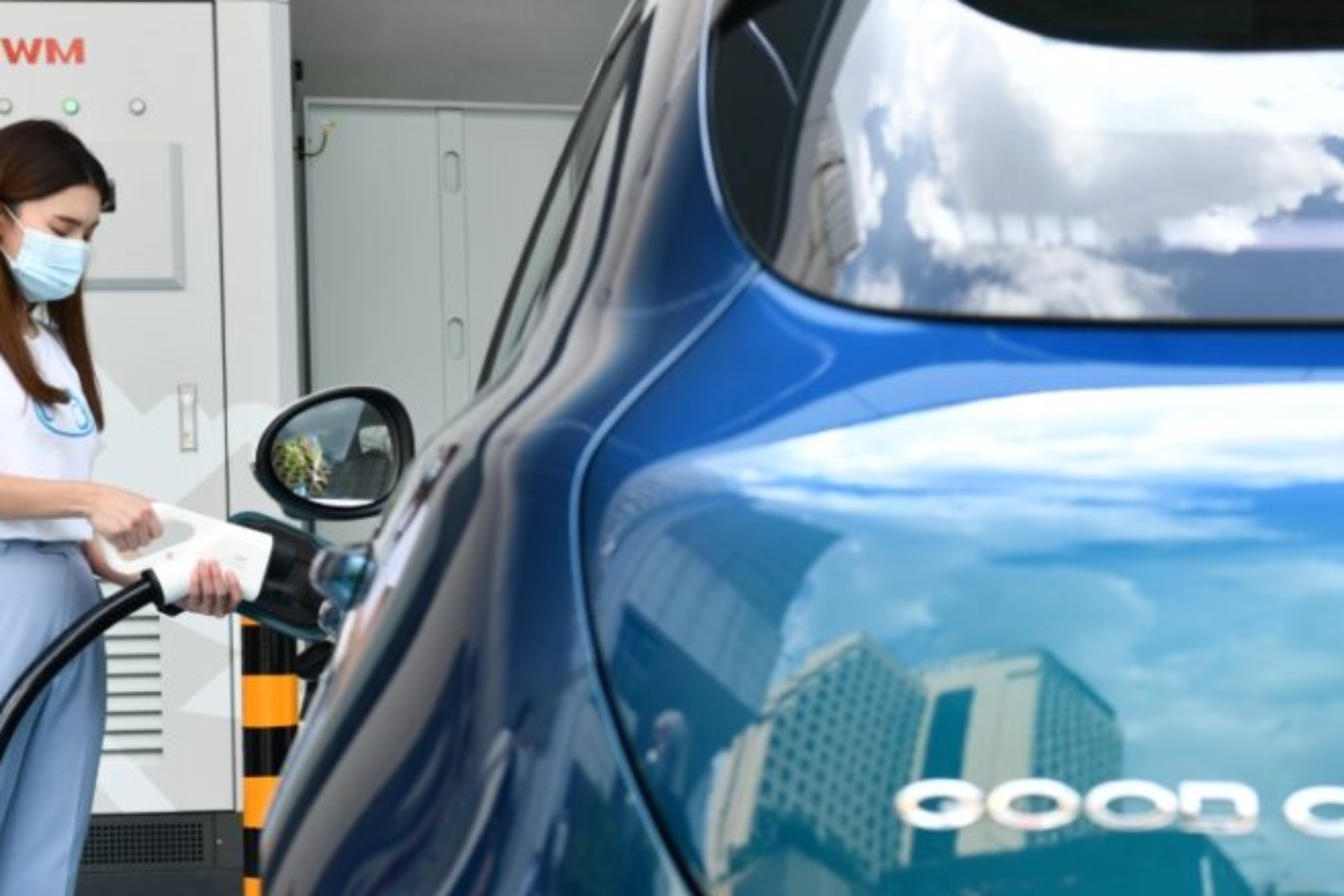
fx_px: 3024
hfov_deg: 25.1
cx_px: 651
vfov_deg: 16.8
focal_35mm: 81
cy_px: 637
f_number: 4.5
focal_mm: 52
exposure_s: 1/500
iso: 400
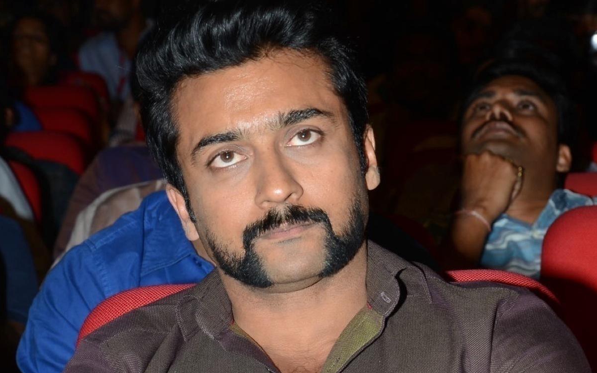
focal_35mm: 185
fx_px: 3009
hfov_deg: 11.3
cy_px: 357
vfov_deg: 7.1
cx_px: 298
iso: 400
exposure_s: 1/125
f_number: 7.1
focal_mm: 80
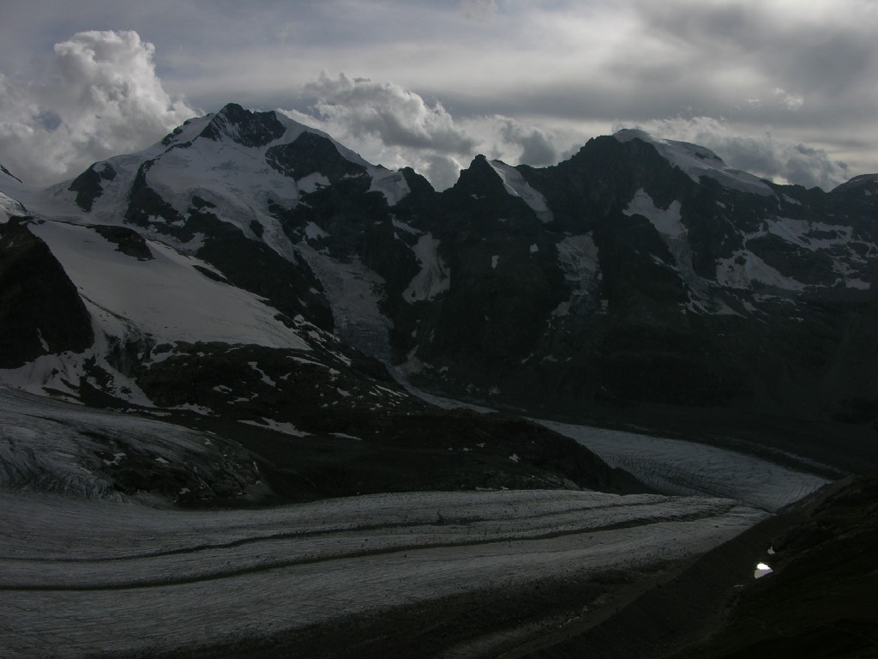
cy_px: 330
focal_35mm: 35
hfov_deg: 52.6
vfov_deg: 40.7
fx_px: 888
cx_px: 439
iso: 50
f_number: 8
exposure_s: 1/665
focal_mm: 8.9
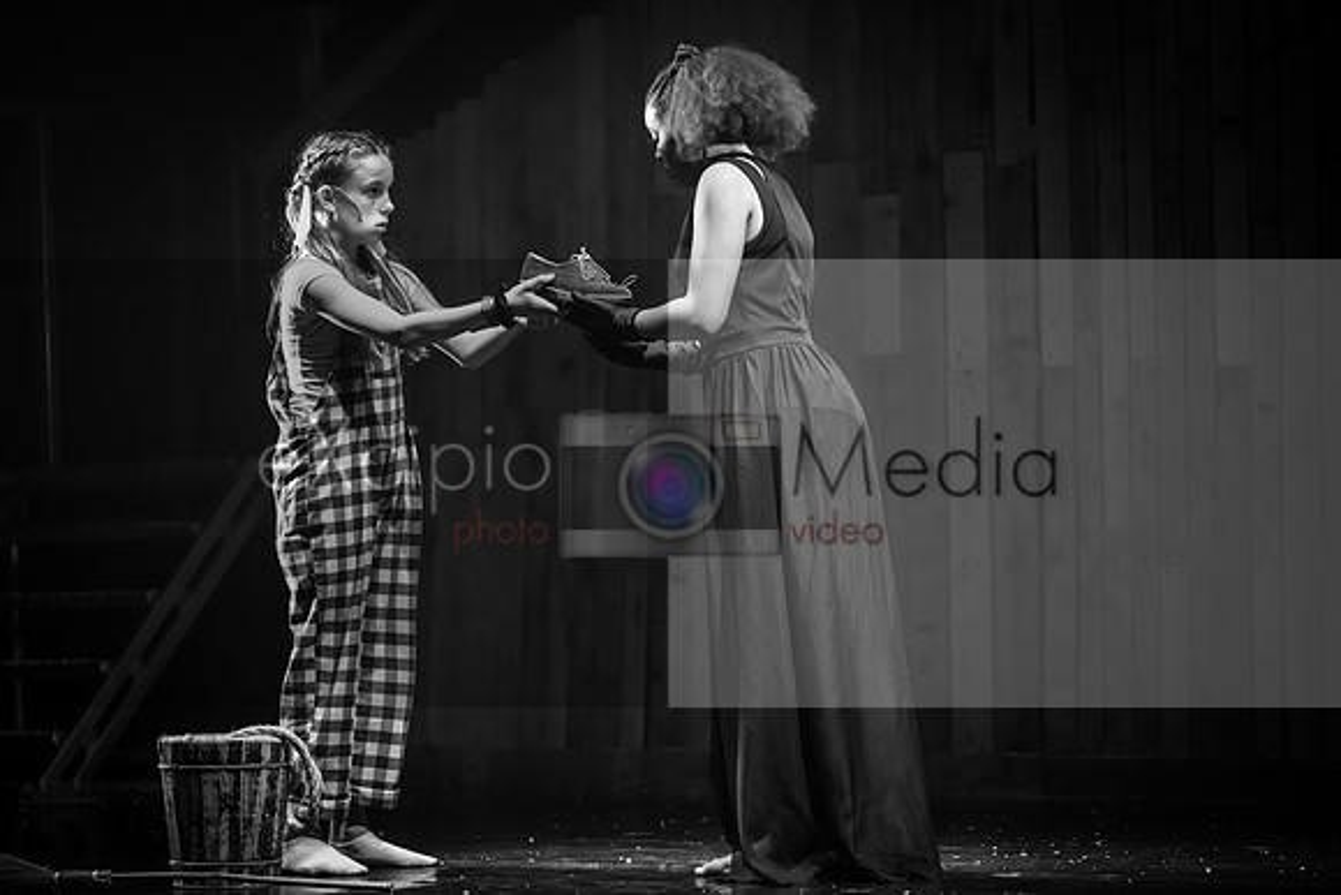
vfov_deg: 9.8
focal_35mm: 140
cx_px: 657
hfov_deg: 14.6
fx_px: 5225
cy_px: 448
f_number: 2.8
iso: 3200
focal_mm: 135
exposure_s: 1/160
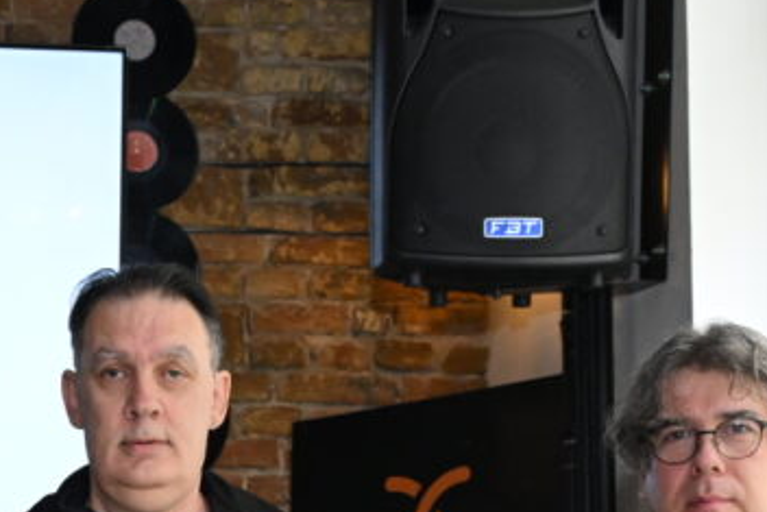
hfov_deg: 20.6
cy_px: 714
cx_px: 118
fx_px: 2077
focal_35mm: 97
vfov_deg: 13.4
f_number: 6.3
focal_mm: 33.5
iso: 3200
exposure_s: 1/160
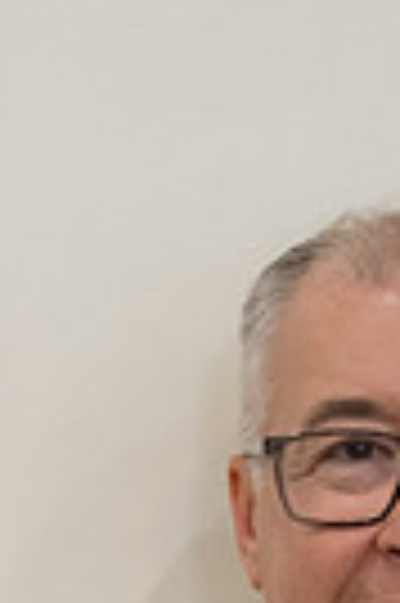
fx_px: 7769
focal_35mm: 465
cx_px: 409
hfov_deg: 2.9
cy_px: 891
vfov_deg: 4.4
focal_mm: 138
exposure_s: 1/80
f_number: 4
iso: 5000
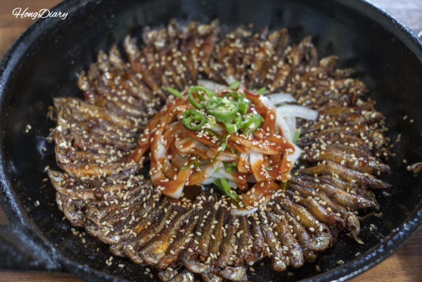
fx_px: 645
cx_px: 211
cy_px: 141
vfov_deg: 24.6
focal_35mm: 55
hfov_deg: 36.2
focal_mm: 55
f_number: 5.6
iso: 3200
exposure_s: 1/60
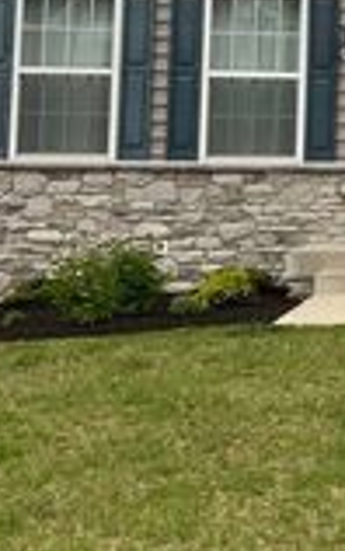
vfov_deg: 21.0
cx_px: 760
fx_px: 1457
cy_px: 75
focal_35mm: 97
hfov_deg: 11.7
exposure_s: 1/230
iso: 16
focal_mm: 3
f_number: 1.8
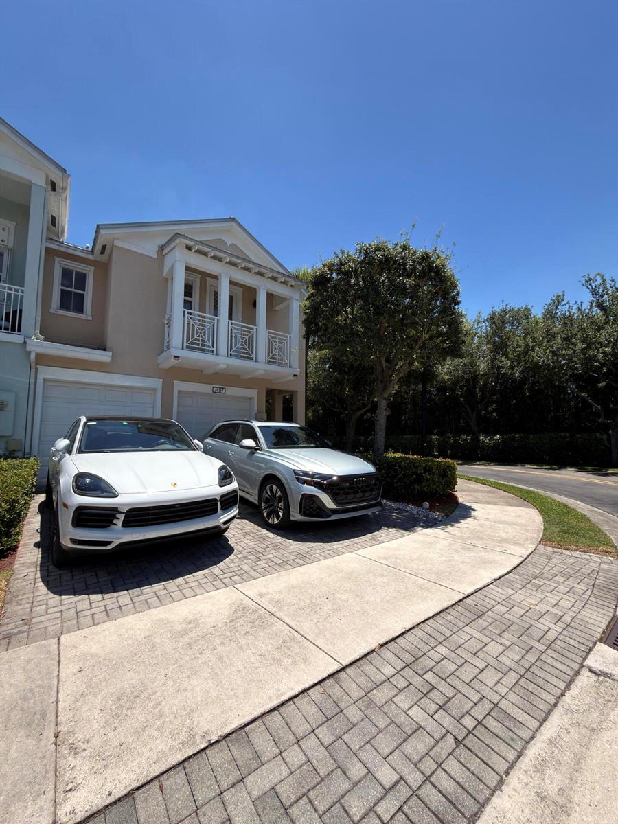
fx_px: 333
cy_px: 412
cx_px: 309
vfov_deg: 102.1
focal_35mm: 14
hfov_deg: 85.7
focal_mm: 2.22
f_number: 2.2
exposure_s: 1/868
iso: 16
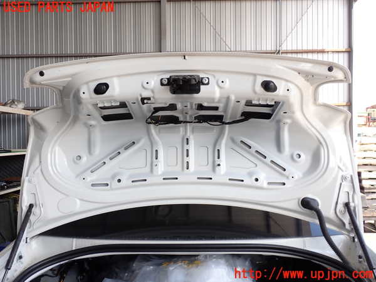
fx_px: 326
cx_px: 188
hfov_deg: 60.0
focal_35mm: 30
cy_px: 141
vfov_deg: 46.8
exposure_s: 1/160
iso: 100
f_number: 3.2
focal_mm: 5.4
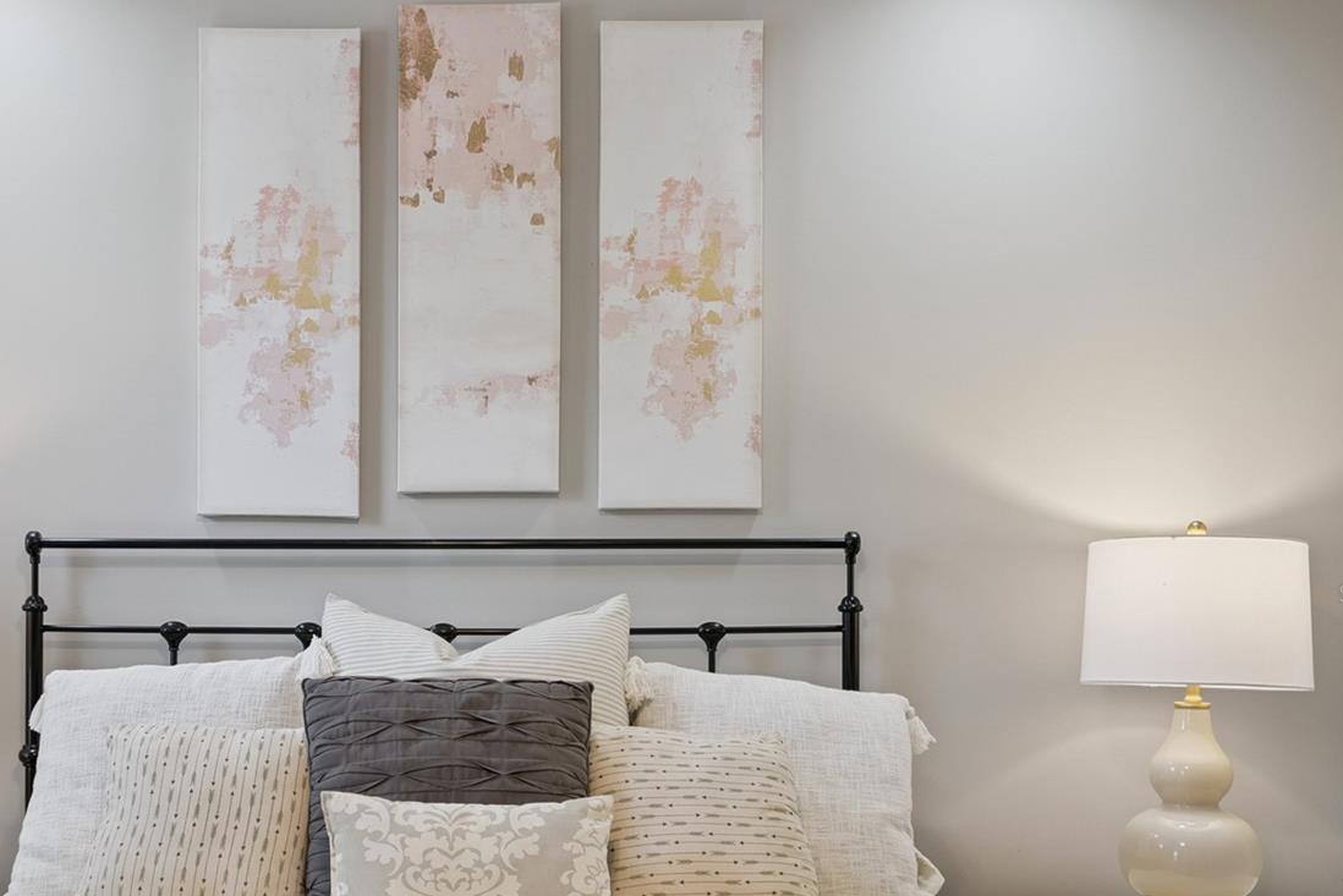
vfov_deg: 26.4
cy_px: 593
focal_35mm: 51
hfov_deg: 38.5
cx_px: 470
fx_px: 1903
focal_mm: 35
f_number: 7.1
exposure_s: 1/50
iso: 500
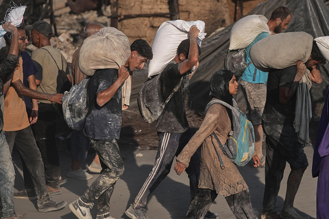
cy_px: 114
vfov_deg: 6.6
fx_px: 1891
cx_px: 185
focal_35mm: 207
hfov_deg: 9.9
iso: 250
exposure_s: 1/6400
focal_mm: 142
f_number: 4
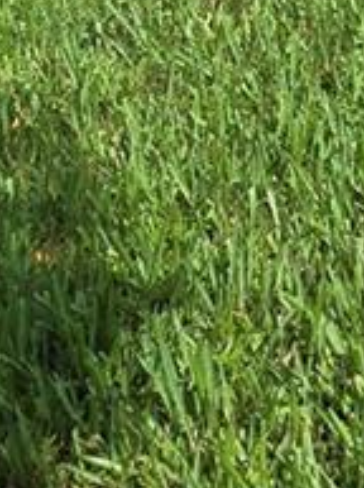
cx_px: 642
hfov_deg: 15.7
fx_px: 1139
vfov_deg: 14.6
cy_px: -700
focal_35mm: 81
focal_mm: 2.2
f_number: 2.2
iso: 50
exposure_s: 1/1283
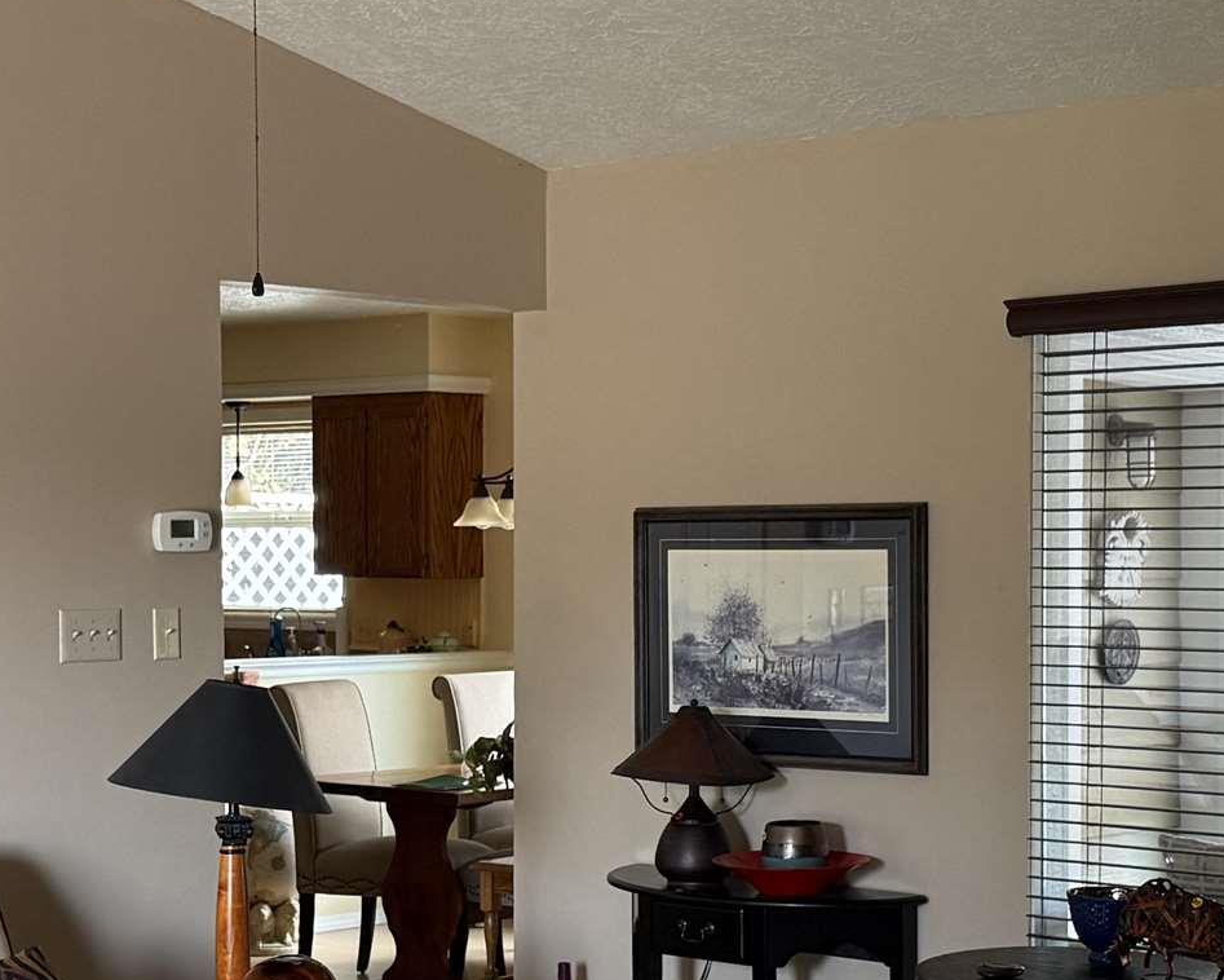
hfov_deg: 25.1
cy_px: 624
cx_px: 629
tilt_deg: -1.5
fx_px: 2754
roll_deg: +0.0
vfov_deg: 20.1
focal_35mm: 76
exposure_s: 1/105
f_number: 1.78
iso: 200
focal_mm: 6.76
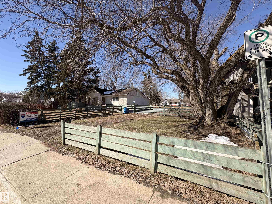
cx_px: 136
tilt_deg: +1.6
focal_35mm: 14
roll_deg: +0.3
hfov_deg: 102.1
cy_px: 102
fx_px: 110
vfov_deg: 85.7
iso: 50
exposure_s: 1/1420
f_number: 2.2
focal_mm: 2.22
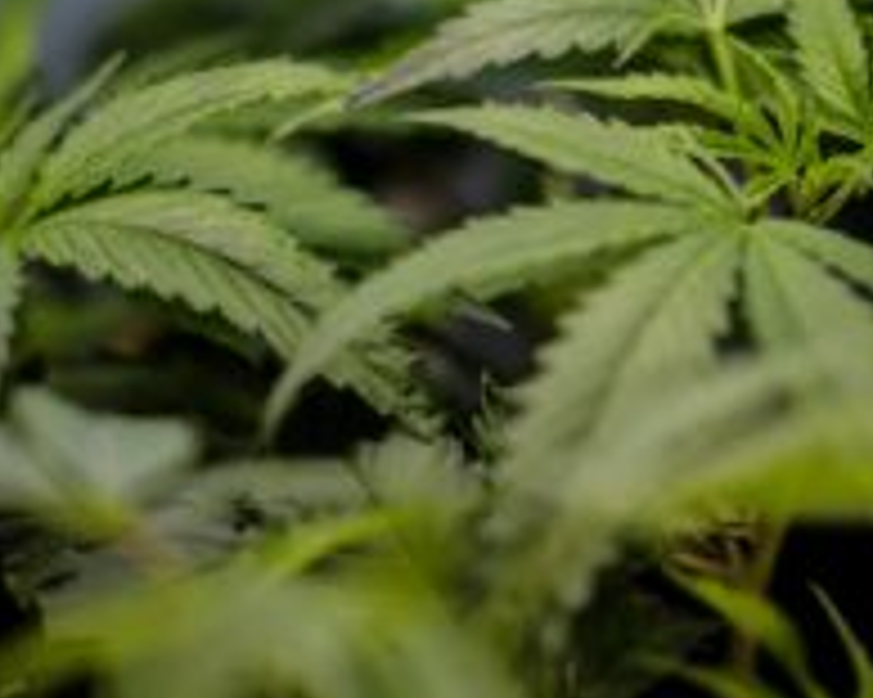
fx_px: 3667
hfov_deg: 13.4
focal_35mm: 142
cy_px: 176
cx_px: 850
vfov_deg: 10.8
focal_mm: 70
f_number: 2.8
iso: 250
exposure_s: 1/640
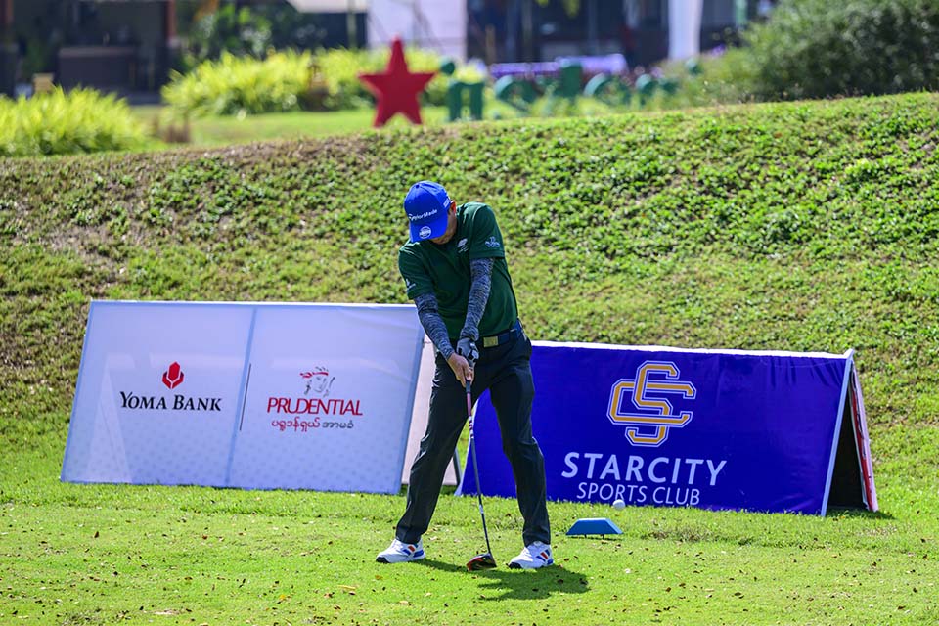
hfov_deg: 13.2
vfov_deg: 8.9
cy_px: 313
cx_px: 470
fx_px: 4043
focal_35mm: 155
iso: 320
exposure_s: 1/6400
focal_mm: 155
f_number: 2.8
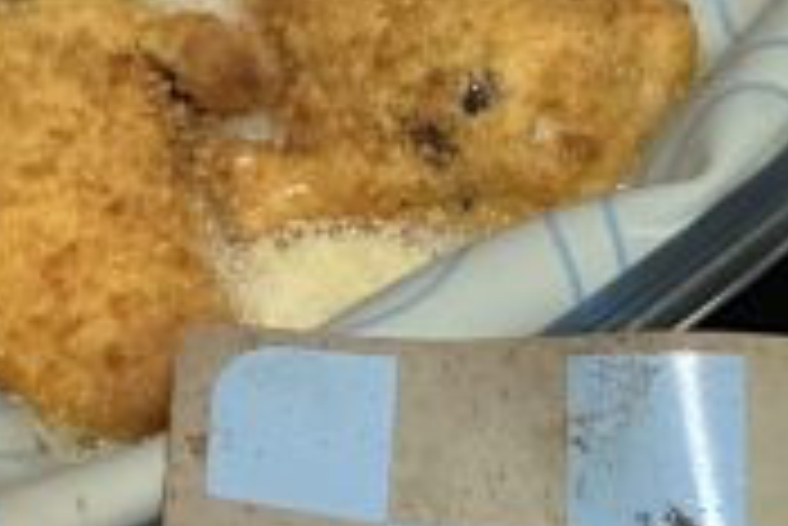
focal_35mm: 274
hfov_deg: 7.4
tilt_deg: -41.1
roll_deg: +2.4
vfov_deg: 5.0
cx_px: 1103
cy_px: 432
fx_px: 6002
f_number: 2.8
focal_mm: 9
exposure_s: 1/34
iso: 500
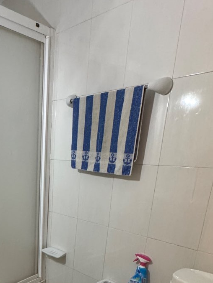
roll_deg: -0.7
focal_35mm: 31
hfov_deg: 41.9
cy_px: 225
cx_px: 23
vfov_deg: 54.5
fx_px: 254
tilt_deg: -16.1
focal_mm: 2.22
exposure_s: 1/50
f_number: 2.2
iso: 400
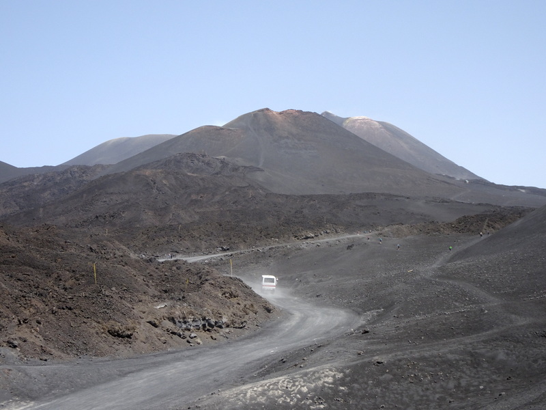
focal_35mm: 58
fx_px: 915
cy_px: 205
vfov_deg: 25.2
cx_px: 273
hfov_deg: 33.2
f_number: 4.5
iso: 80
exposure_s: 1/400
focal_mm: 9.87
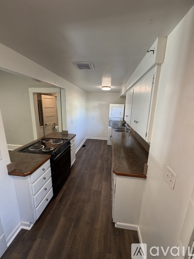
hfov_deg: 85.7
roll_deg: -0.9
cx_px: 97
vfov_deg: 102.1
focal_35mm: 14
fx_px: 105
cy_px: 130
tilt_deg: -12.7
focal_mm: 2.22
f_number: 2.2
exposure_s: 1/60
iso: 200
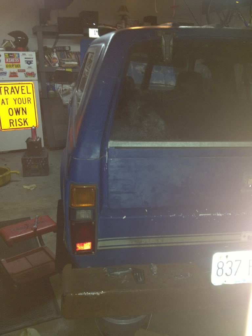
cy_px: 168
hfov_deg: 40.7
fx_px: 340
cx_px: 126
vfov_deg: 52.6
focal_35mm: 35
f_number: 2.4
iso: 160
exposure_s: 1/16
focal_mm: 4.3
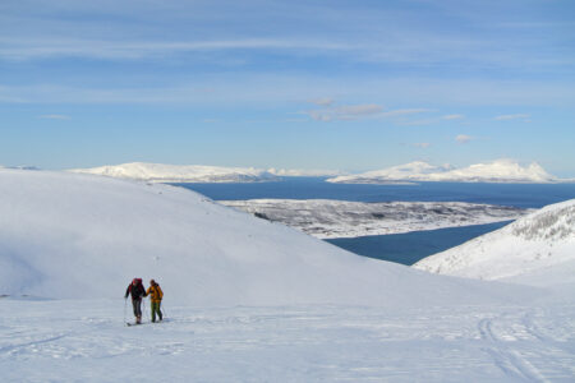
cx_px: 288
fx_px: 463
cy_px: 192
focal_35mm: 29
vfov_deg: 45.0
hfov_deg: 63.7
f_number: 6.3
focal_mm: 10.9
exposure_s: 1/640
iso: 100
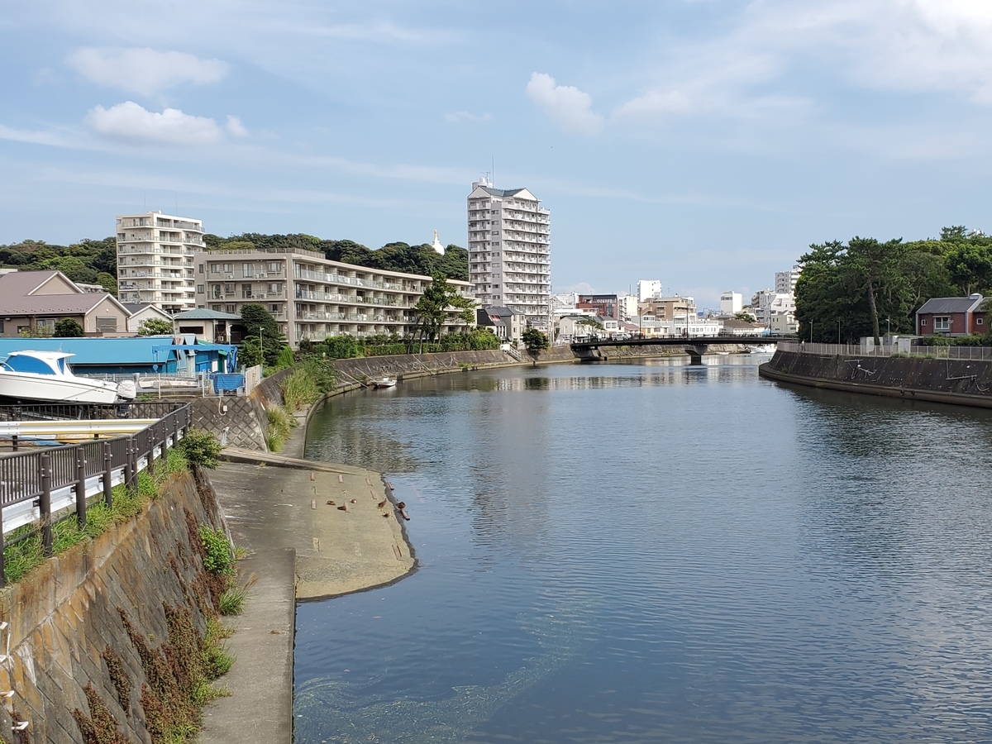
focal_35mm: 26
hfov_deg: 67.3
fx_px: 745
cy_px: 372
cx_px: 496
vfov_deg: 53.1
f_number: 2.4
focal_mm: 4.3
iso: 50
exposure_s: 1/1135
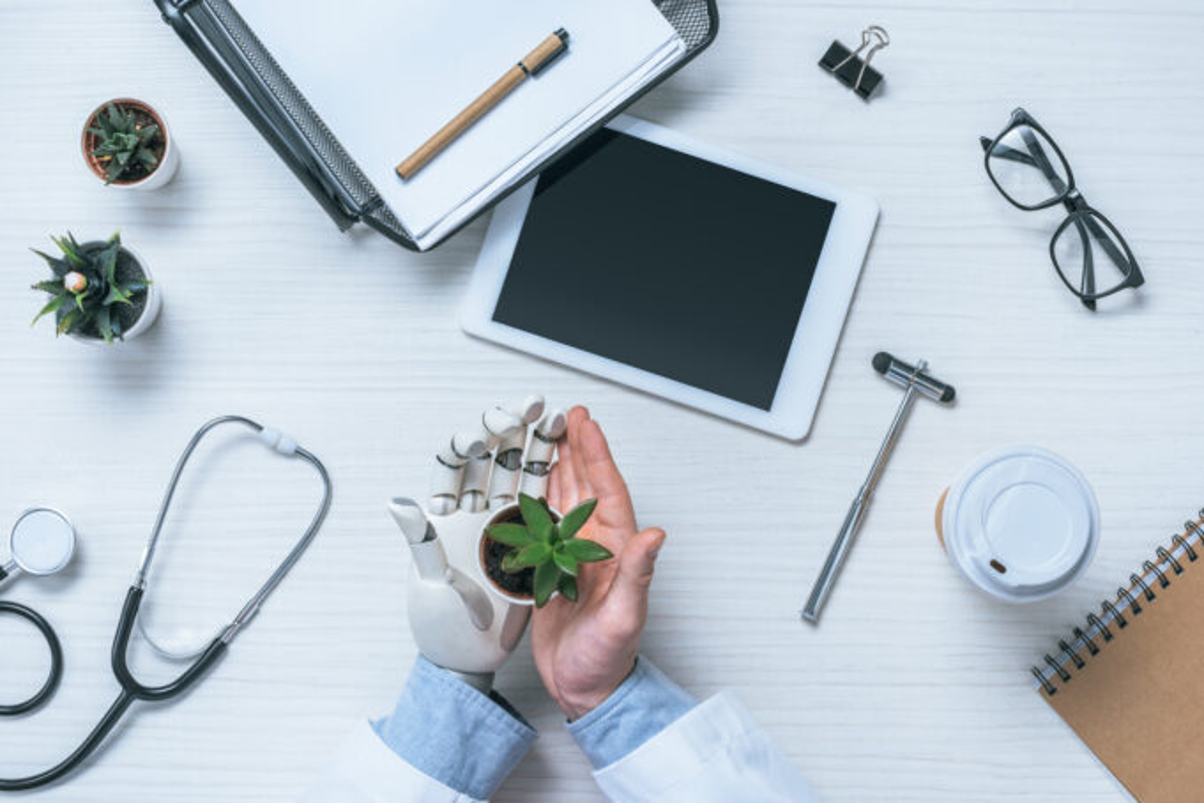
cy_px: 402
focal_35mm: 50
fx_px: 1672
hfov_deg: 39.6
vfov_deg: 27.0
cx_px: 602
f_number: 13
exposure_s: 1/200
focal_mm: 50
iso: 400
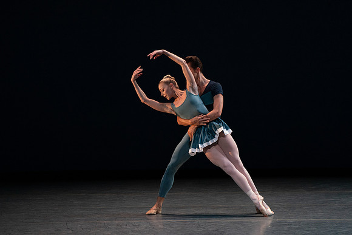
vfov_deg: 3.4
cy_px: 118
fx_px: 3912
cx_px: 176
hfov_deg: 5.2
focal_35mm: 400
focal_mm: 400
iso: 5000
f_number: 8
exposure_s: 1/400
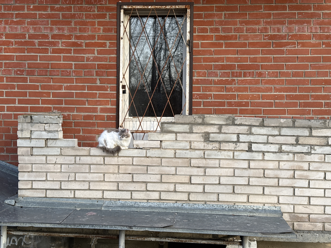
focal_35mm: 48
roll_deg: -0.3
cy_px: 124
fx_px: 459
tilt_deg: -2.0
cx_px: 166
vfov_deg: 30.3
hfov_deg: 39.7
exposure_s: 1/875
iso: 64
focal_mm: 6.76
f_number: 1.78
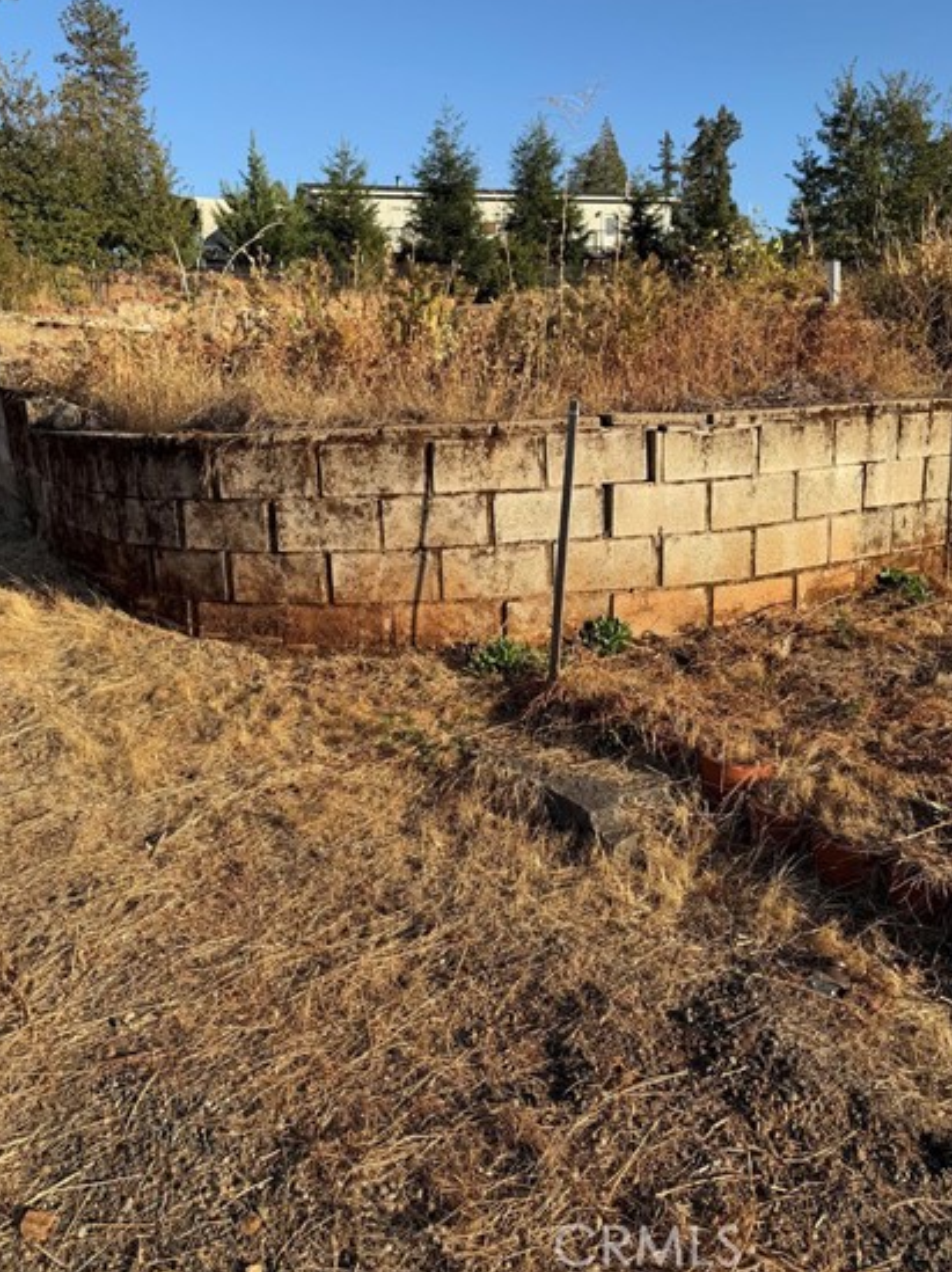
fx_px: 1028
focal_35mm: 28
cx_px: 473
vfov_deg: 63.1
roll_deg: +1.9
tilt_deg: -7.0
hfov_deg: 49.7
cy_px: 538
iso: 80
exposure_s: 1/3021
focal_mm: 6.76
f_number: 1.78
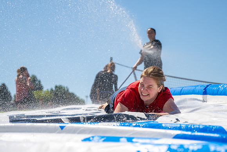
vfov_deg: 12.2
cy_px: 86
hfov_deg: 18.2
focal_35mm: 112
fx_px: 706
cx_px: 149
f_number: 4
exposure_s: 1/1600
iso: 100
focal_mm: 70
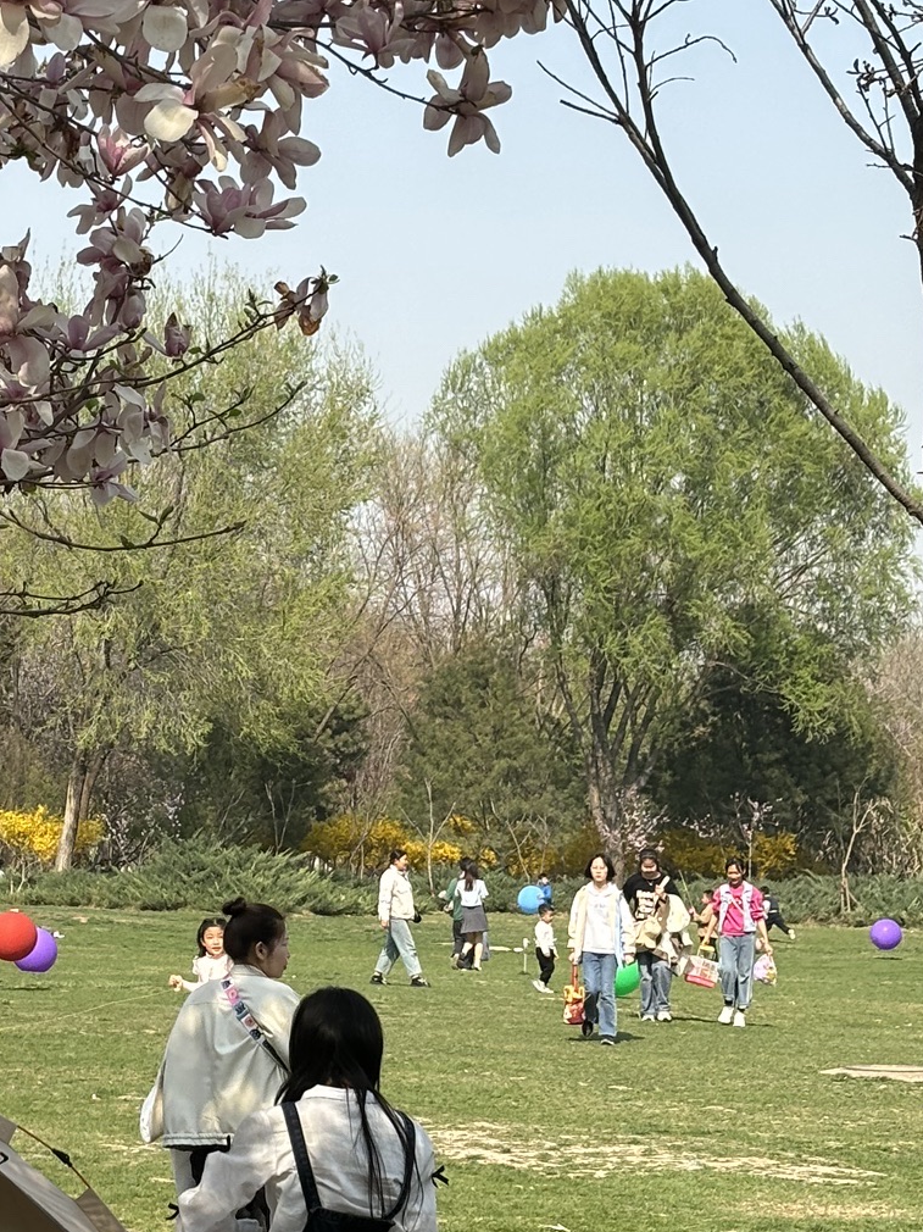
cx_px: 35
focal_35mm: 103
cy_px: 537
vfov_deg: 19.1
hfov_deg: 14.2
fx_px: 3663
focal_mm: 5.96
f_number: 1.6
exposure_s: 1/1724
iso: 32
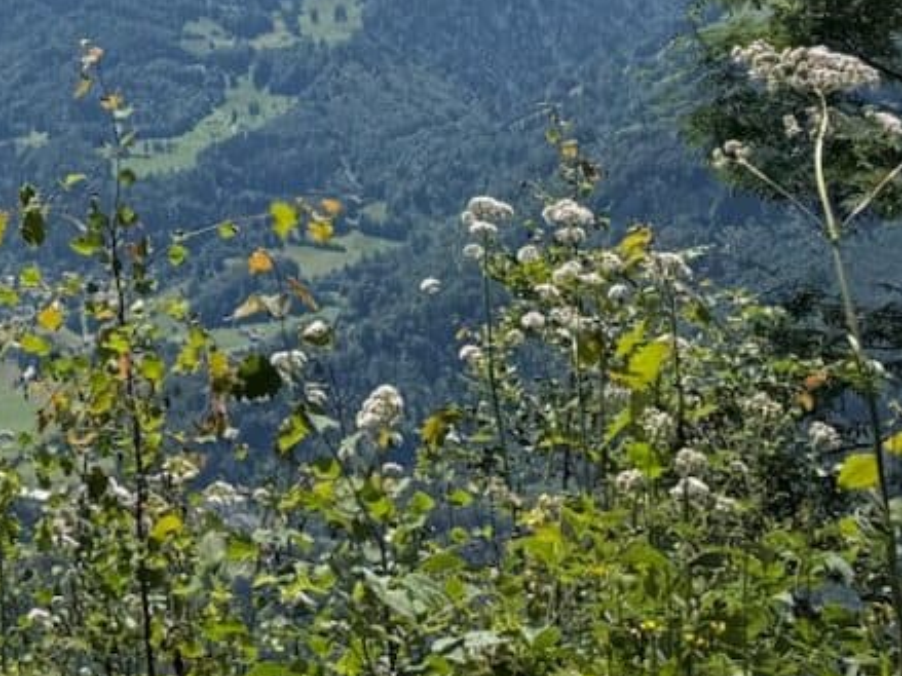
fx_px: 2735
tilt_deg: +7.5
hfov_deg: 17.2
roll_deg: -0.3
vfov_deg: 12.7
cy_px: -575
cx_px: -376
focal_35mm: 105
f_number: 1.78
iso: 80
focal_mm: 6.76
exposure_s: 1/7353
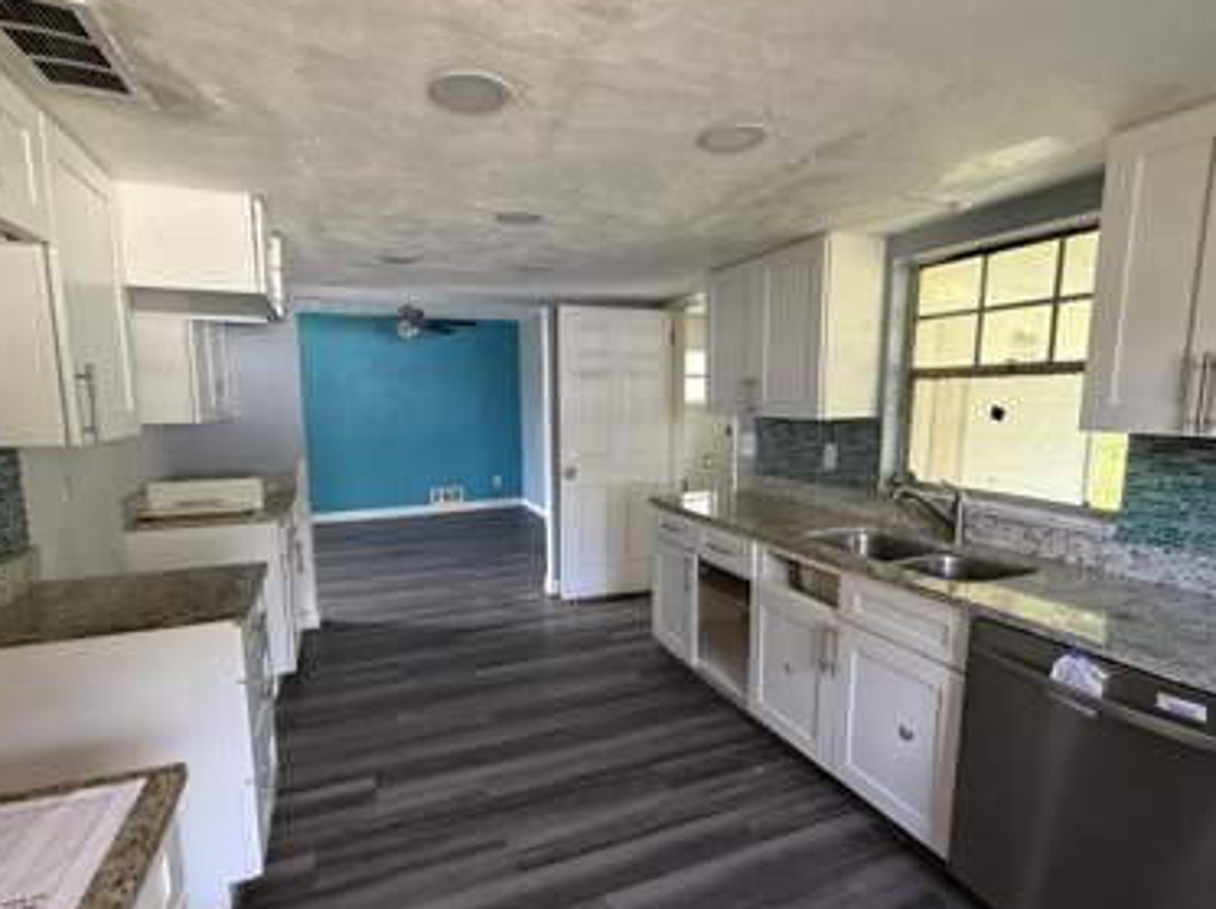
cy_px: 487
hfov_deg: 87.8
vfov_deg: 71.4
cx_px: 606
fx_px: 632
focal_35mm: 18
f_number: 2.2
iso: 320
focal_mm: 2.22
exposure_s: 1/75
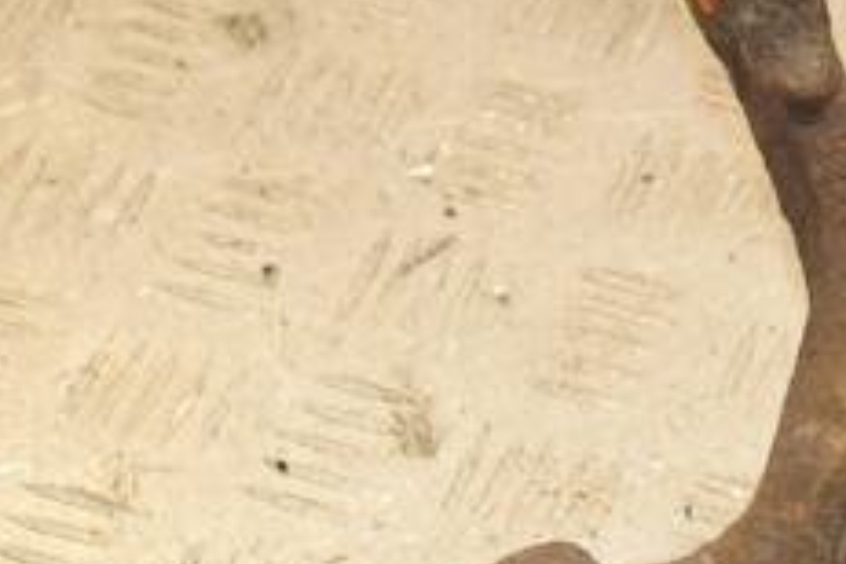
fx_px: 3203
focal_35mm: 136
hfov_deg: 14.6
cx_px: 1007
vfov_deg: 10.0
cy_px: 414
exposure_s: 1/200
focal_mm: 35
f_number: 8
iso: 800
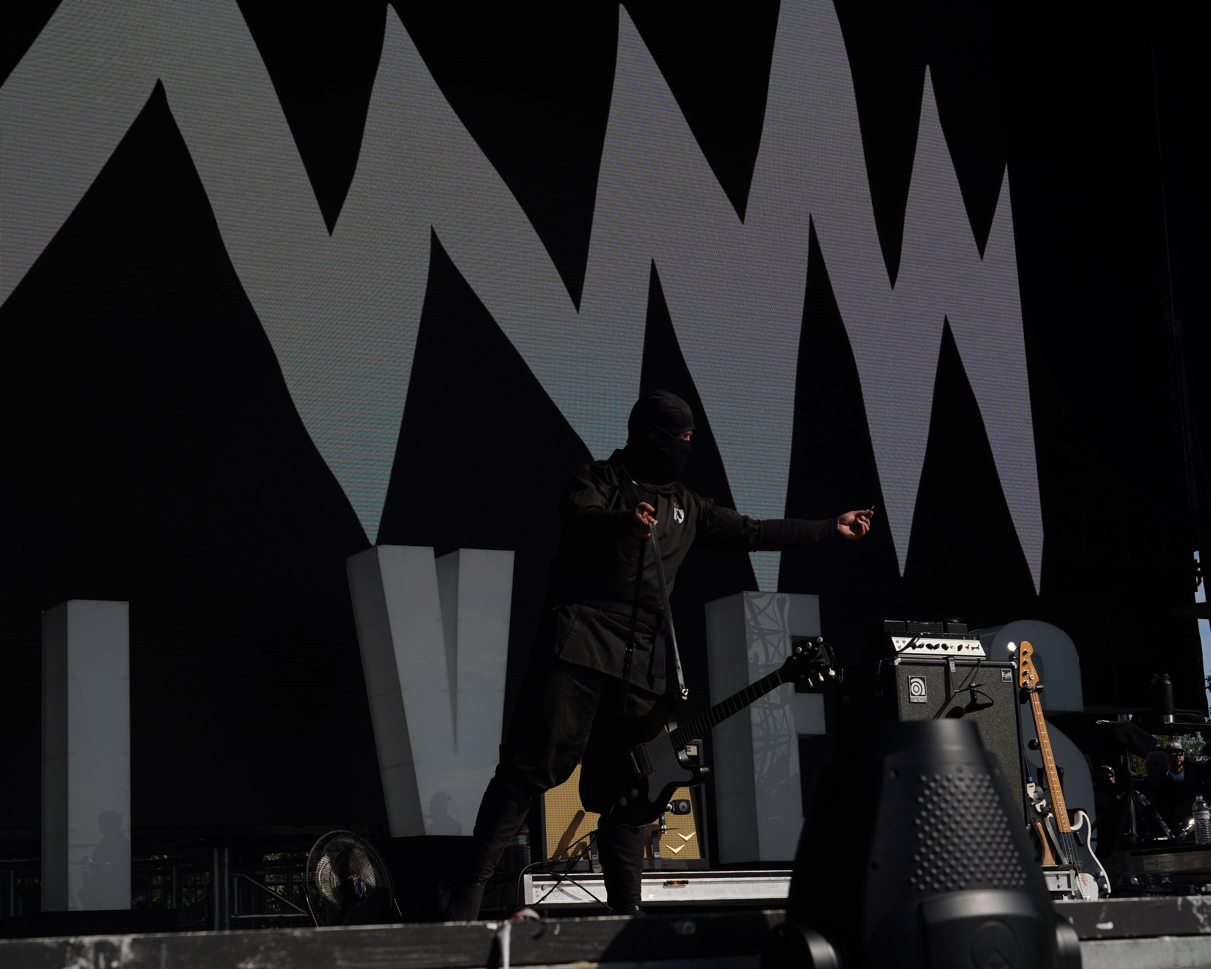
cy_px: 483
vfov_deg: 23.9
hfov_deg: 29.5
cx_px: 503
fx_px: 2294
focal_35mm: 64
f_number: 8
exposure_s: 1/1000
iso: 100
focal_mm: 56
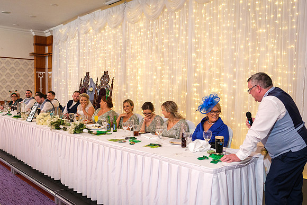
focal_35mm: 31
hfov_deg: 59.7
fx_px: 266
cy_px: 108
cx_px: 173
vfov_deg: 42.1
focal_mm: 16
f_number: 2.2
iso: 1600
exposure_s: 1/160
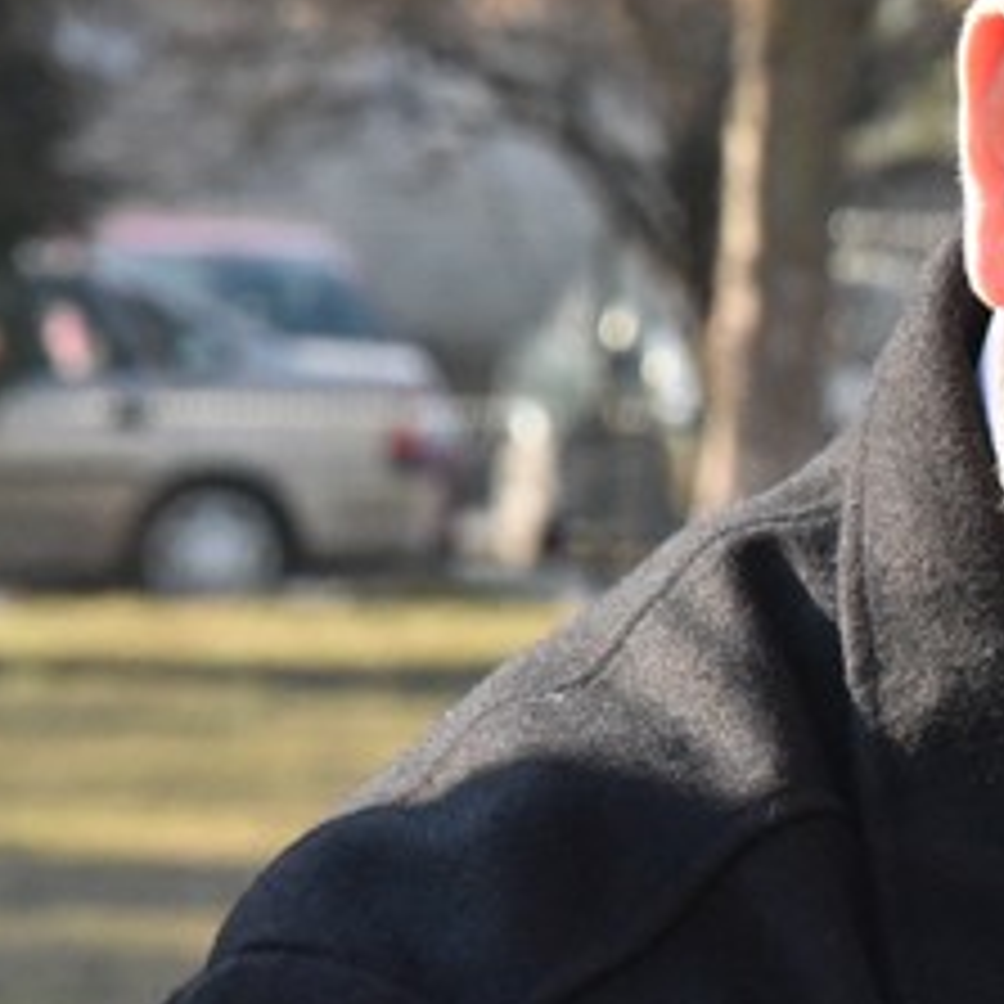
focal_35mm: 375
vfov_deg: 4.7
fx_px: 12305
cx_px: 1589
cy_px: 250
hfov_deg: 4.6
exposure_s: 1/2500
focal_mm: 120
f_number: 13
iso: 10000
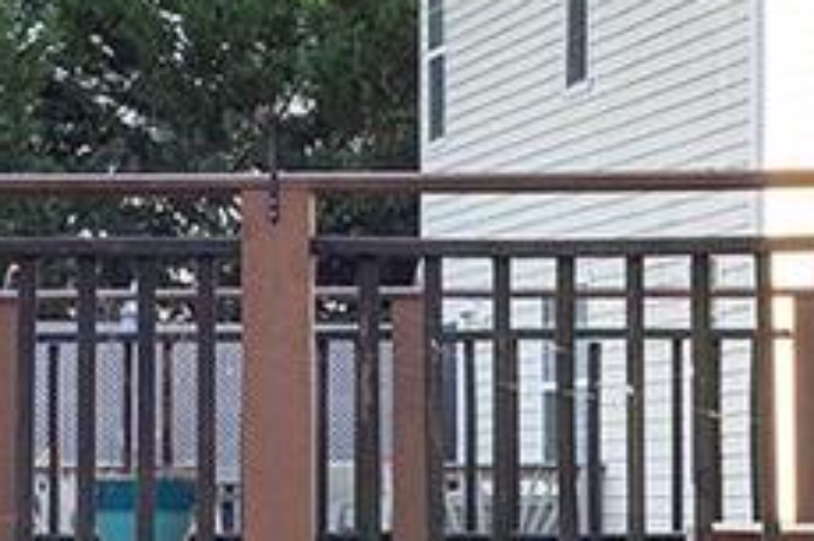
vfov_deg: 6.3
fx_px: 4948
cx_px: 177
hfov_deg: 9.4
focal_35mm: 219
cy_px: 127
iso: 160
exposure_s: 1/30
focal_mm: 35
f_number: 9
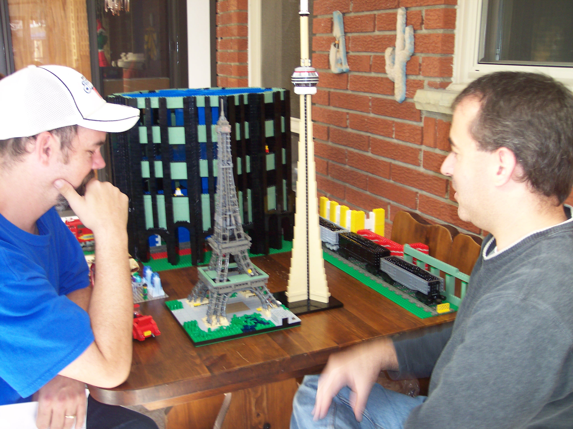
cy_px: 214
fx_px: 629
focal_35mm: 38
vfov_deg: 37.7
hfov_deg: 49.0
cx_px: 286
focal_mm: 8
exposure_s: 1/30
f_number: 2.8
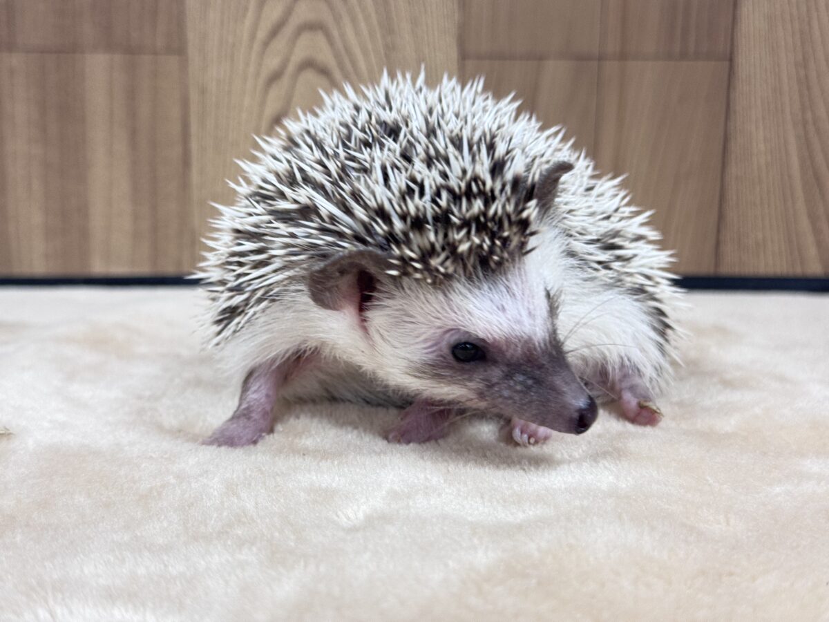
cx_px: 414
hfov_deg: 39.7
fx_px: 1150
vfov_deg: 30.3
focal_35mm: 48
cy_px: 311
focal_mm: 6.76
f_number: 1.78
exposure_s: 1/63
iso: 100
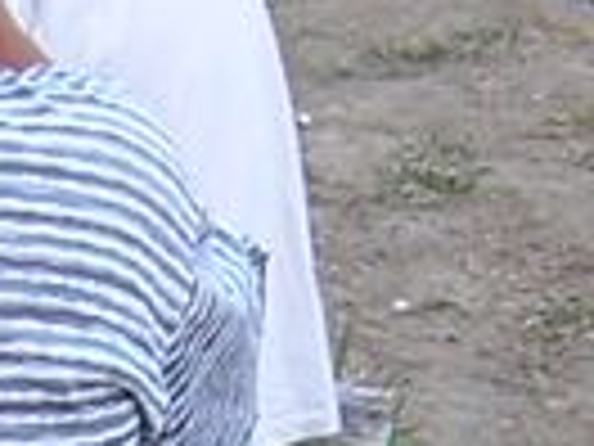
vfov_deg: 6.8
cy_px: 541
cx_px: 22
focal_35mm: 218
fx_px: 3741
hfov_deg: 9.0
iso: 100
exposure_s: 1/94.6
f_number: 2.6
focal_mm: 4.7
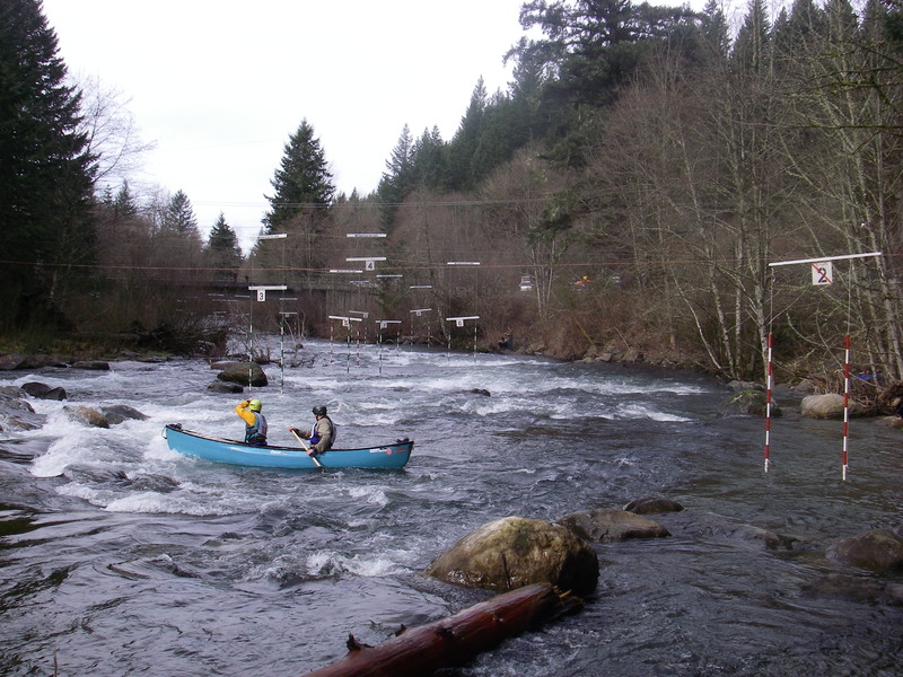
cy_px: 338
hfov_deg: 42.9
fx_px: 1148
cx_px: 452
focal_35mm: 44
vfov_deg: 32.9
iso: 64
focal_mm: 7.3
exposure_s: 1/125
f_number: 6.8
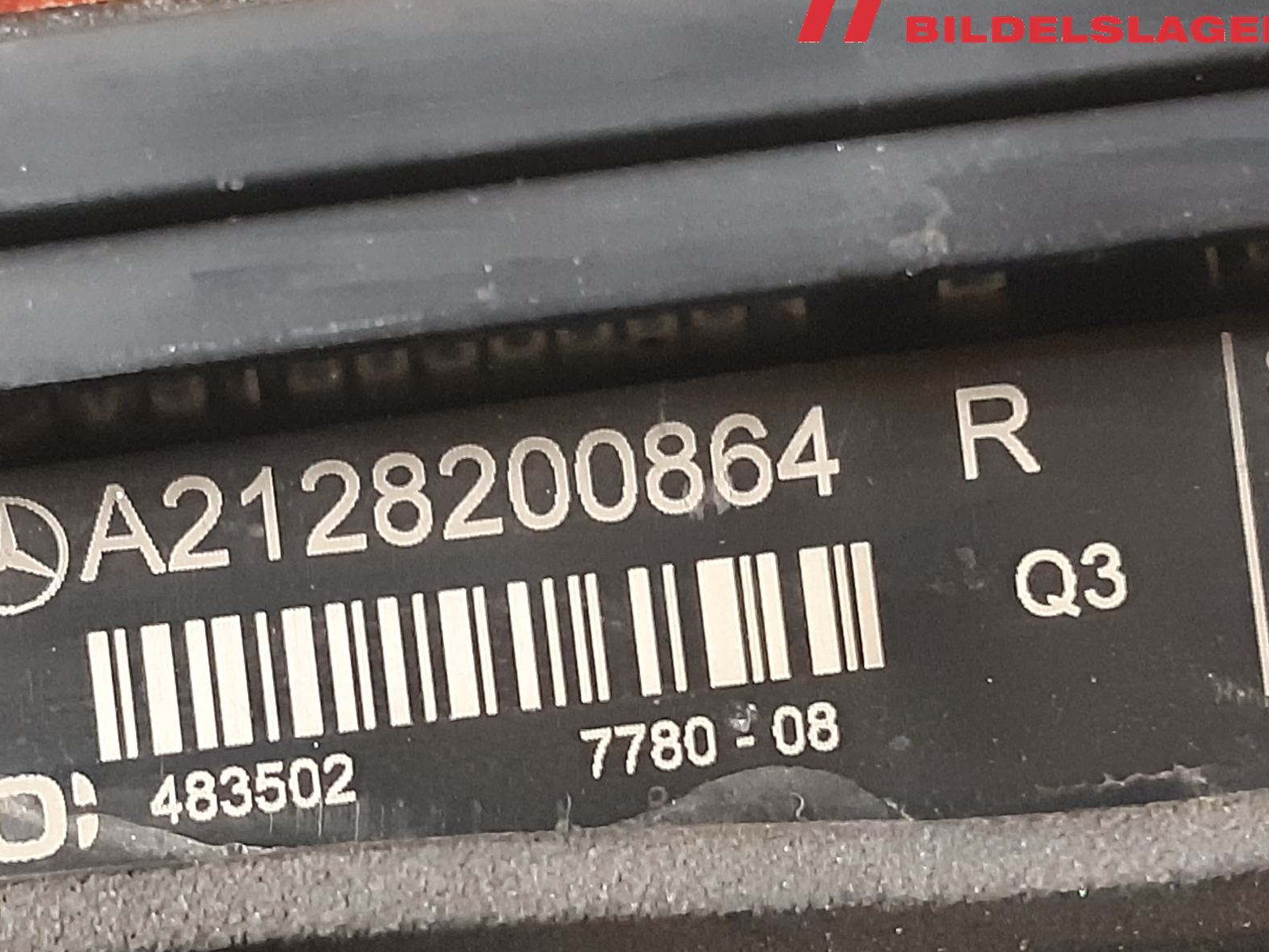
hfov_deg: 53.3
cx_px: 465
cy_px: 527
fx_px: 1247
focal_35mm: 34
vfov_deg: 41.7
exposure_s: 1/25
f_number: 1.7
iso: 500
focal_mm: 3.93
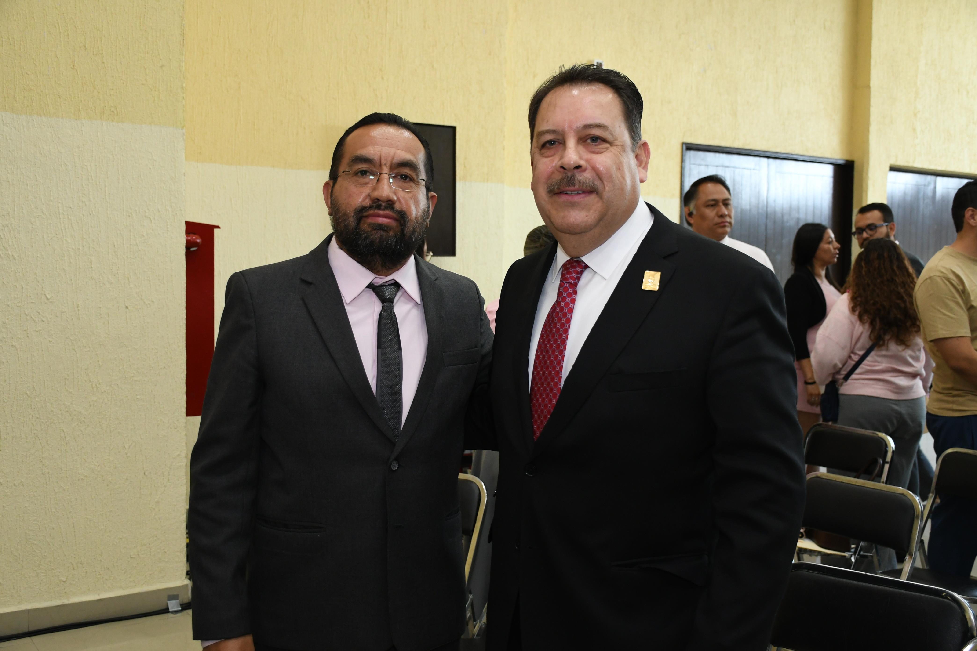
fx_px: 977
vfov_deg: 36.9
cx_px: 488
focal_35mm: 36
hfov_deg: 53.1
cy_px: 326
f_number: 3.8
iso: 1250
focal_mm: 24
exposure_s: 1/100
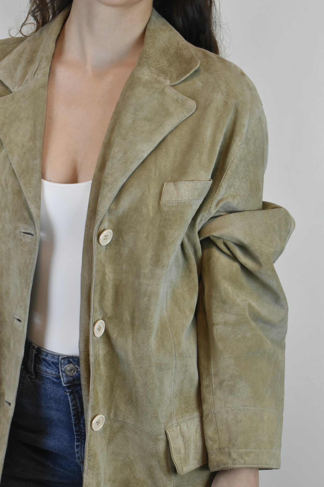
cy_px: 244
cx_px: 162
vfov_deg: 29.2
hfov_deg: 19.7
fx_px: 931
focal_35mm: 69
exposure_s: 1/50
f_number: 18
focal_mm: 46
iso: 1600
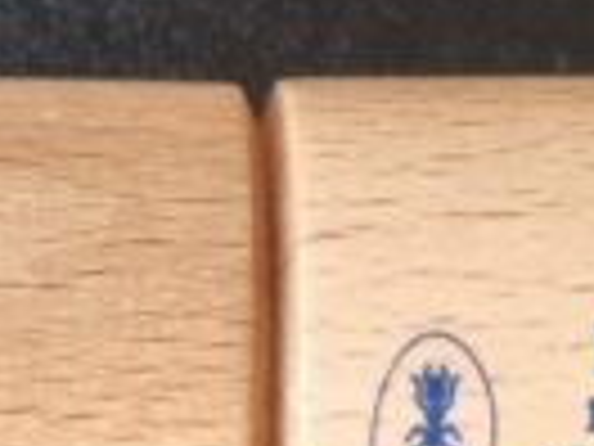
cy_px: 158
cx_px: 338
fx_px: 2025
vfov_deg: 12.5
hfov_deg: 16.7
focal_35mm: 118
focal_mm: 5.4
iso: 500
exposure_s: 1/50
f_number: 1.8
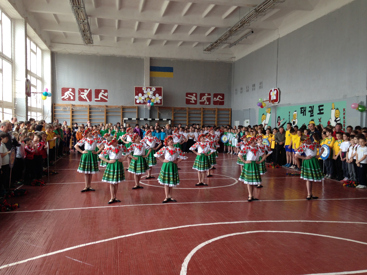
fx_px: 350
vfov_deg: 42.9
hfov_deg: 55.4
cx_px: 184
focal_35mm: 33
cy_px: 138
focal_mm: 4.12
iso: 50
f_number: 2.4
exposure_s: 1/40
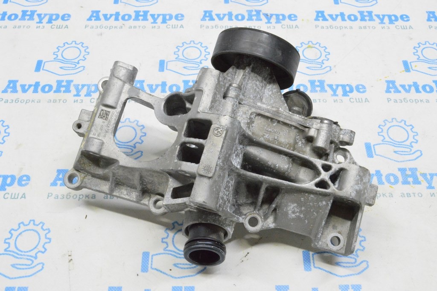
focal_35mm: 39
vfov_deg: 34.2
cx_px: 218
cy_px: 146
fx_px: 473
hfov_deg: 49.6
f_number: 20
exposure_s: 1/20
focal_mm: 26
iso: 6400
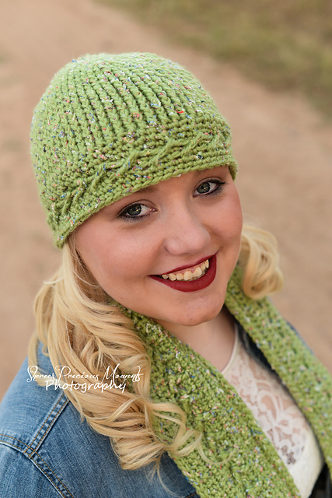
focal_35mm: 50
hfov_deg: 27.0
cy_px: 249
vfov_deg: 39.6
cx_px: 166
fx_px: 691
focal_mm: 50
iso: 800
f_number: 4
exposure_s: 1/250
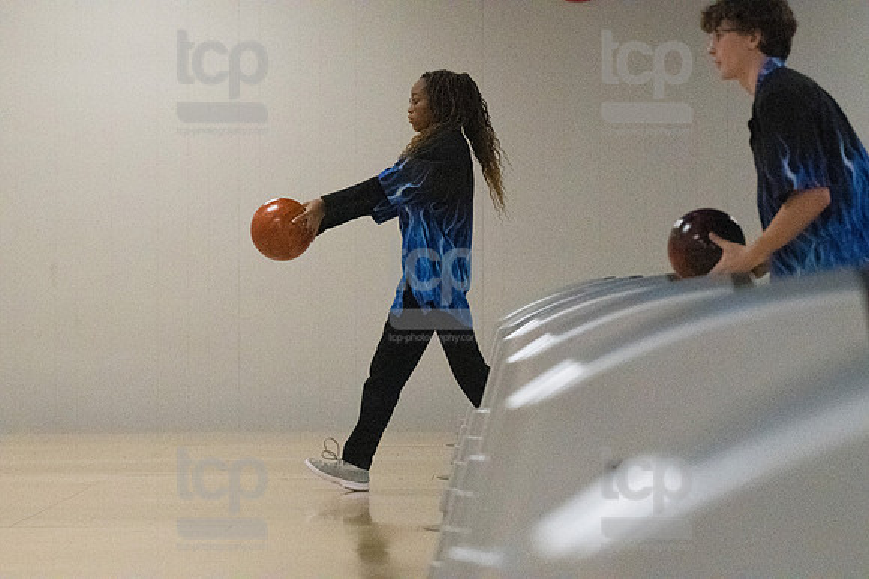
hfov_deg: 11.2
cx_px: 434
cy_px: 290
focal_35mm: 183
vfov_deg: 7.5
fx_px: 4415
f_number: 4
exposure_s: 1/1250
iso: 10000
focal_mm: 122
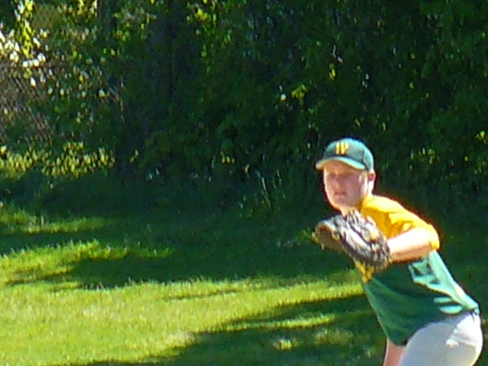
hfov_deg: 1.8
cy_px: 240
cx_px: -110
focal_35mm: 1126
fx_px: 15867
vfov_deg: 1.3
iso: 100
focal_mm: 32.3
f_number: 3.3
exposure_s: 1/320
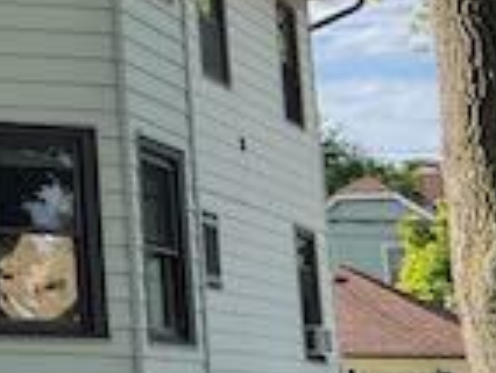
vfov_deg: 12.5
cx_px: -513
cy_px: -21
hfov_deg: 14.0
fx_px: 1679
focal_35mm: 117
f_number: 1.5
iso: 50
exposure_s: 1/924
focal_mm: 5.7
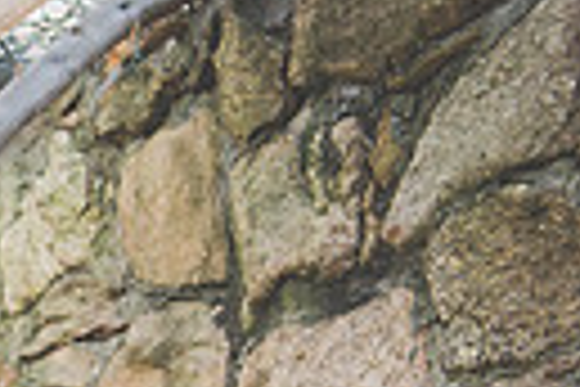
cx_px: -522
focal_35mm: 171
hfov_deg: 11.1
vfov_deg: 7.6
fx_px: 2755
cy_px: 826
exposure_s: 1/160
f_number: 2.8
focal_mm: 38
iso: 500
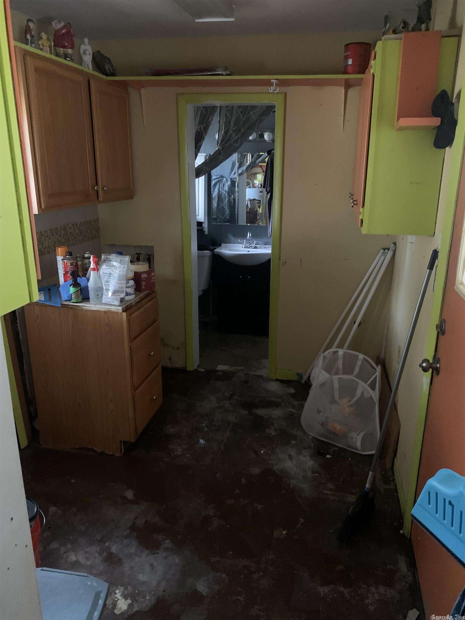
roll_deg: -1.0
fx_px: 466
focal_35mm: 26
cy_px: 310
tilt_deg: -18.7
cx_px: 232
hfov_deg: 53.1
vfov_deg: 67.3
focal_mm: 4.25
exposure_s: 1/16
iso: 800
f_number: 1.8
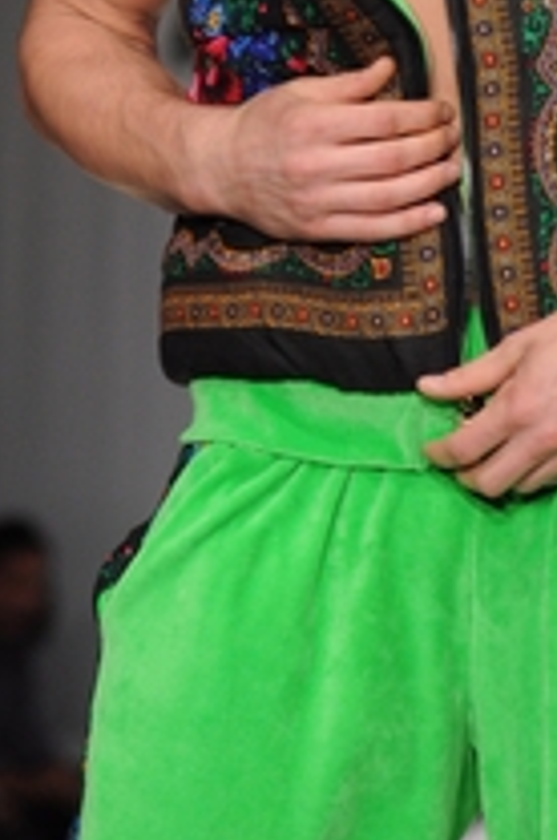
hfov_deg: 4.6
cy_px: -52
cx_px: 309
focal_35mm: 300
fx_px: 6985
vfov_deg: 6.8
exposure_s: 1/320
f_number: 3.5
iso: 800
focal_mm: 80
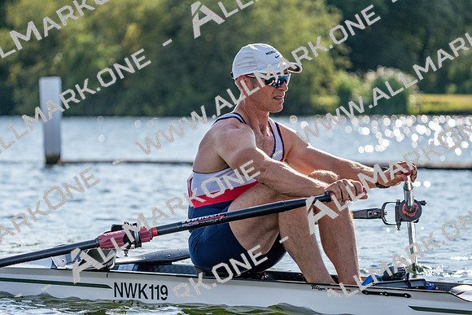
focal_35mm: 205
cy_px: 158
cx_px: 236
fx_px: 2688
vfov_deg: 6.7
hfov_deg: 10.0
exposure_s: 1/1600
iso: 250
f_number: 5.6
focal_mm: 205
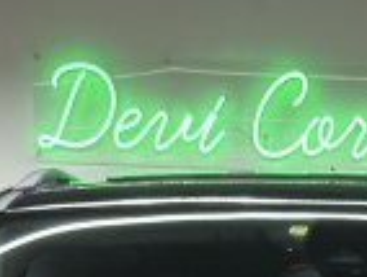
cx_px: 426
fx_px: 1837
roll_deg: -1.0
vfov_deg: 7.8
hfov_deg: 11.2
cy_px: 740
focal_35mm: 173
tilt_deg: -10.4
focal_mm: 6.76
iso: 320
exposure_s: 1/33
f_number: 1.78
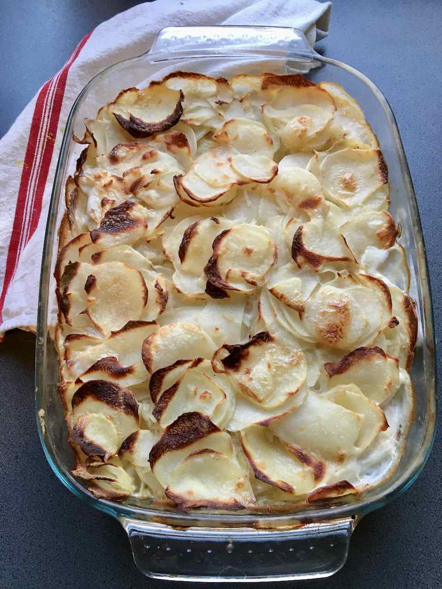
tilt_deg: -69.6
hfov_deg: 48.2
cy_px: 294
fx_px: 494
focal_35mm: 29
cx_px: 221
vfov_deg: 61.7
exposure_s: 1/33
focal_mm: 4.15
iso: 100
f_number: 2.2
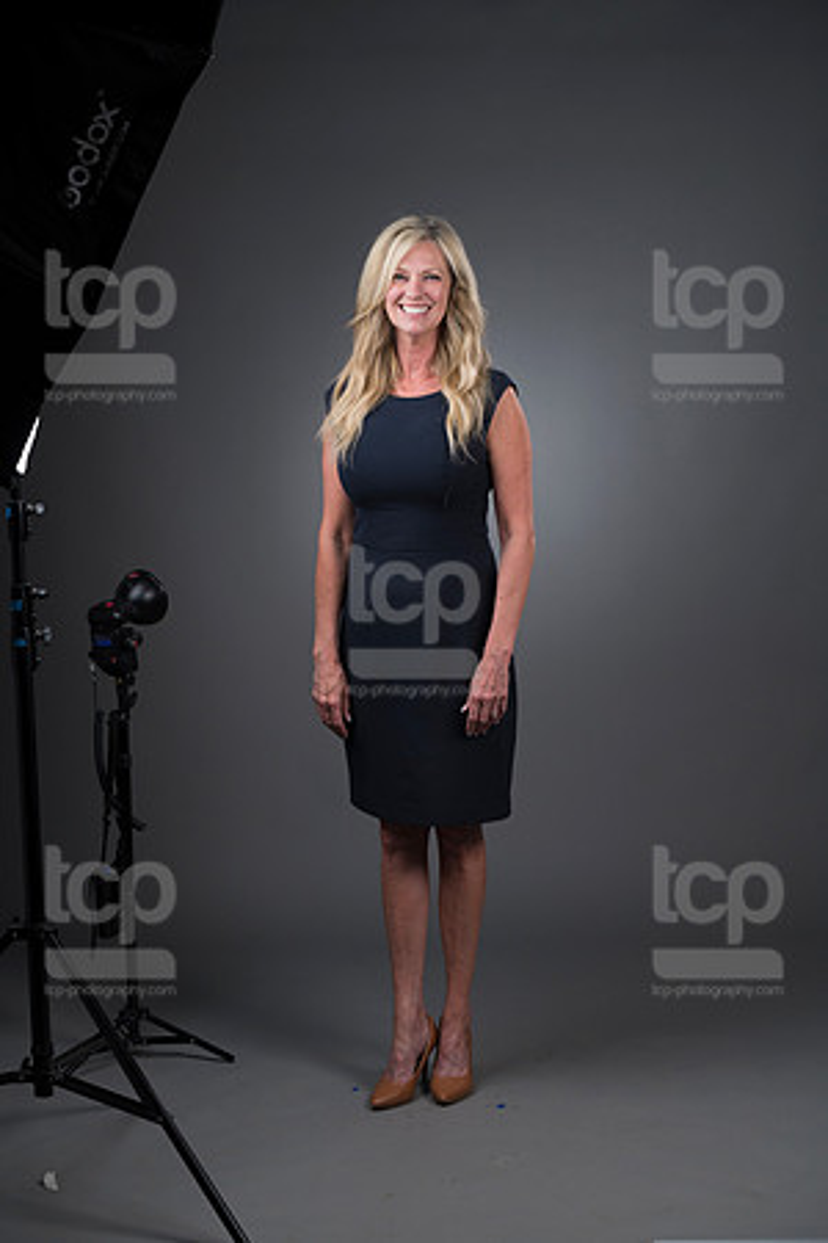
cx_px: 414
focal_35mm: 80
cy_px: 622
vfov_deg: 25.4
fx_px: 2760
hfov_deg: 17.1
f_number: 5.6
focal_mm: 80
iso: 160
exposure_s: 1/250
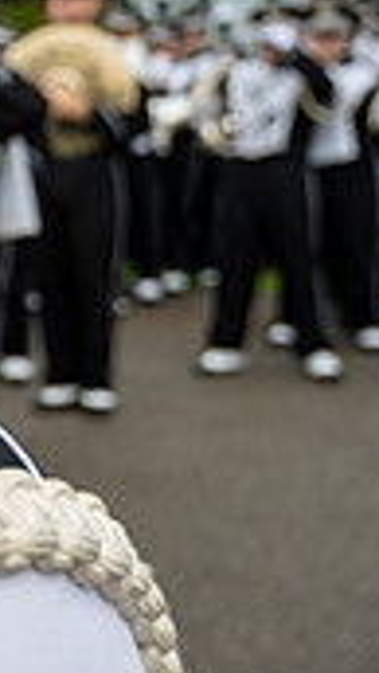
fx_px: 1516
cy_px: 233
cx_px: -617
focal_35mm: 85
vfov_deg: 24.9
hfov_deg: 11.2
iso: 400
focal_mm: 24
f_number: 4
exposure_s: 1/800
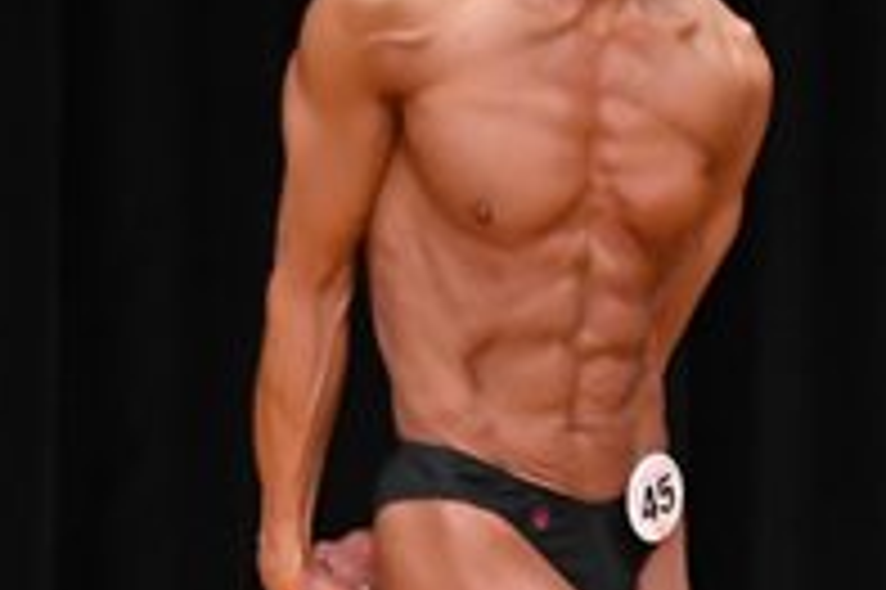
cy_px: 563
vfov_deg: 1.2
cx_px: 924
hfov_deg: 1.8
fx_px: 27590
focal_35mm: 1122
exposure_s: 1/400
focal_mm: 190
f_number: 5.6
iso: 3200
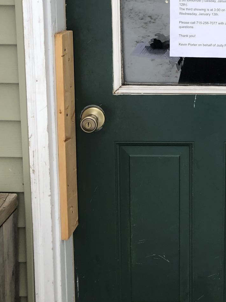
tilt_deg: -10.9
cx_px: 210
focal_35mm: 60
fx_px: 522
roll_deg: -0.9
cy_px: 49
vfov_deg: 31.1
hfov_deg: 23.7
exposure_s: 1/232
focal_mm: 3.99
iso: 20
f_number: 1.8
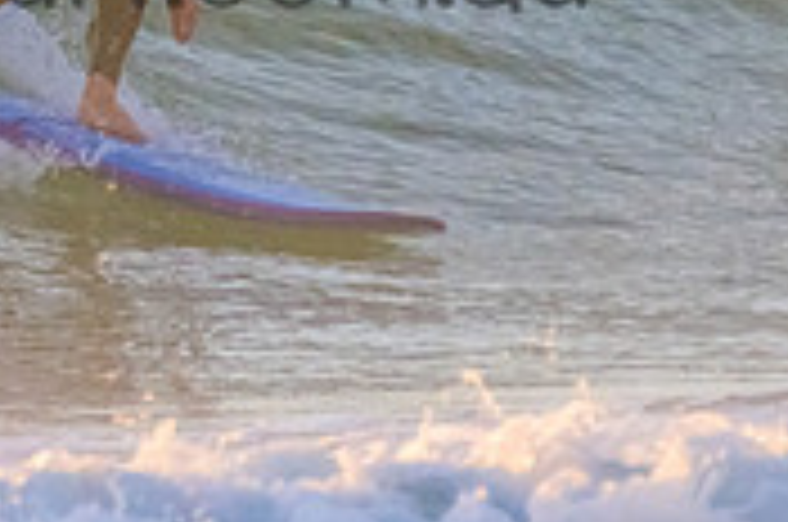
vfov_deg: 0.5
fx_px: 58096
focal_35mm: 2659
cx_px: 113
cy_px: -97
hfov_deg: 0.8
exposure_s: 1/1250
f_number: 11
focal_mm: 800
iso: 5000
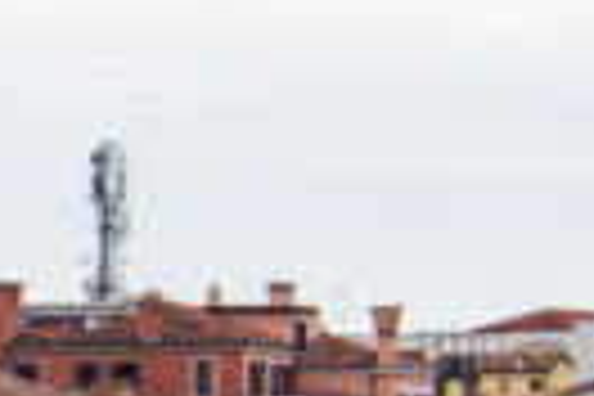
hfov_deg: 3.2
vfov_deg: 2.1
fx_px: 10724
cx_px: -450
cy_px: 506
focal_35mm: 650
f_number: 5.6
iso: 160
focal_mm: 56
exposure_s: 1/200
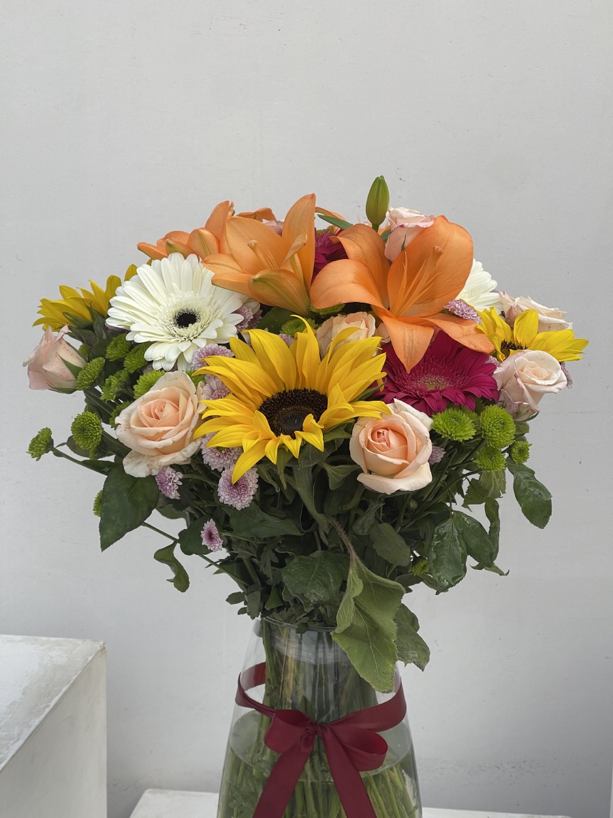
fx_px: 1511
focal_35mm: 64
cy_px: 409
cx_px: 306
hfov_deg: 22.9
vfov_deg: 30.3
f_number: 2.2
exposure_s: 1/274
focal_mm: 7.5
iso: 20
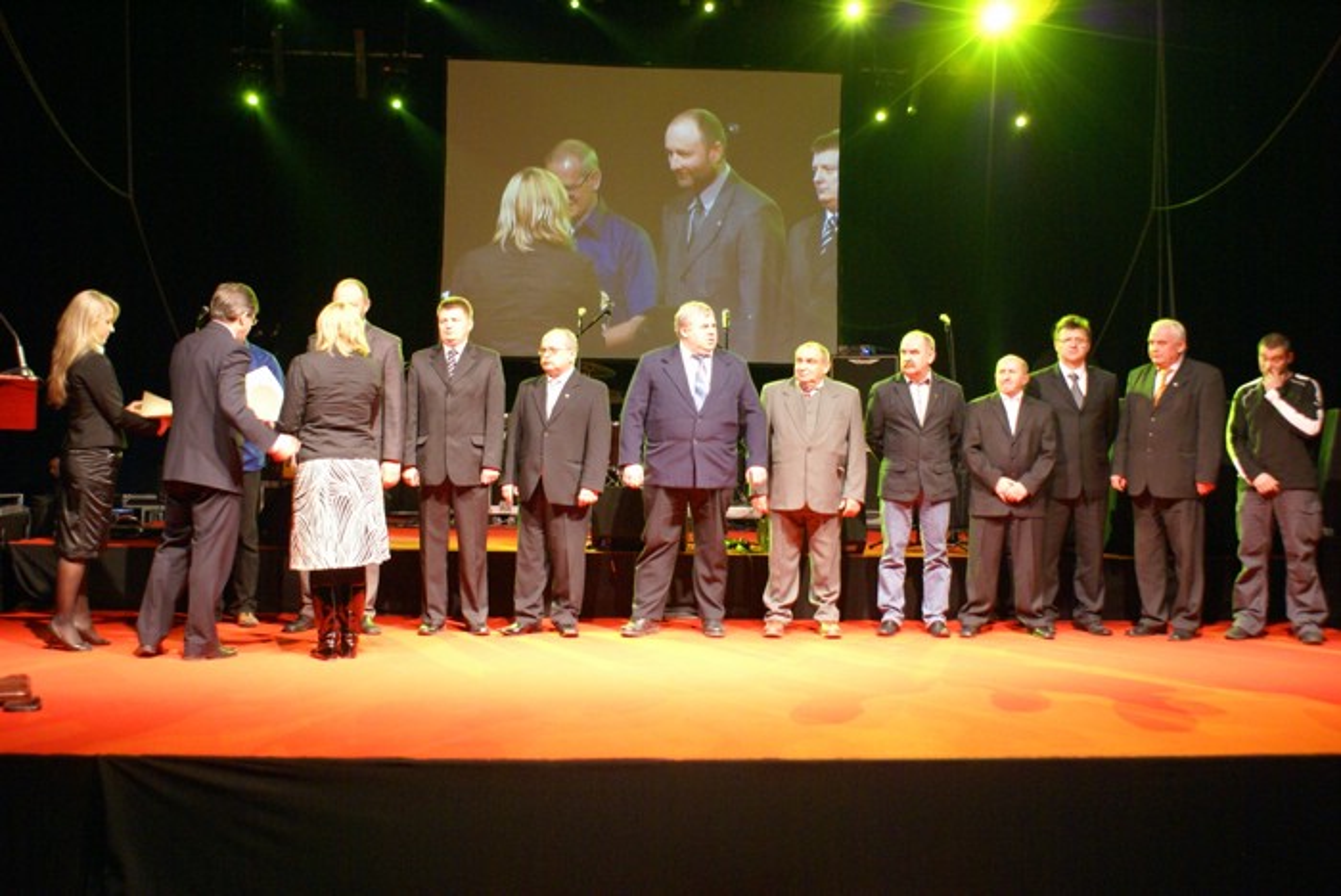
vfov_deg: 36.9
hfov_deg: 53.1
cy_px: 448
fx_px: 1342
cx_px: 670
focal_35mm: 36
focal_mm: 24
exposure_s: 1/15
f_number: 4.5
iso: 800
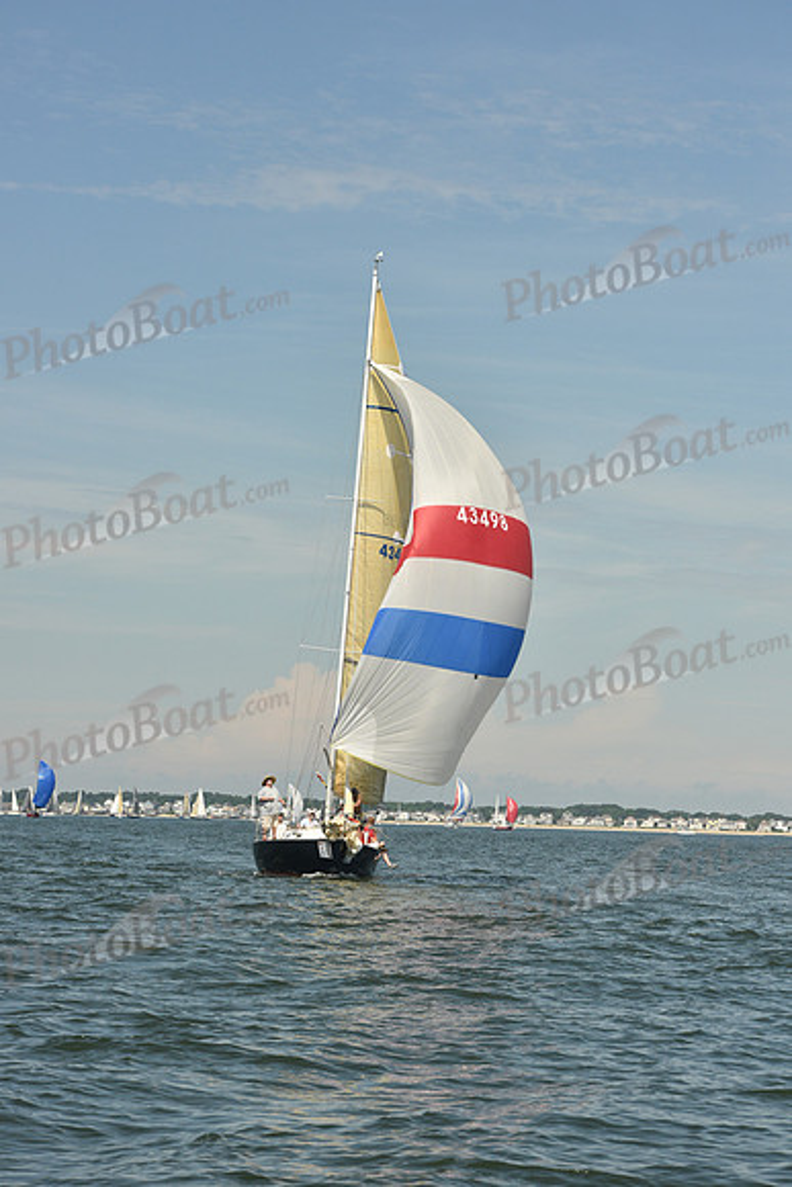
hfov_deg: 13.7
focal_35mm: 100
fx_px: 3298
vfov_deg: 20.4
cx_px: 396
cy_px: 594
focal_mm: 100
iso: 320
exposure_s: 1/1000
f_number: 11
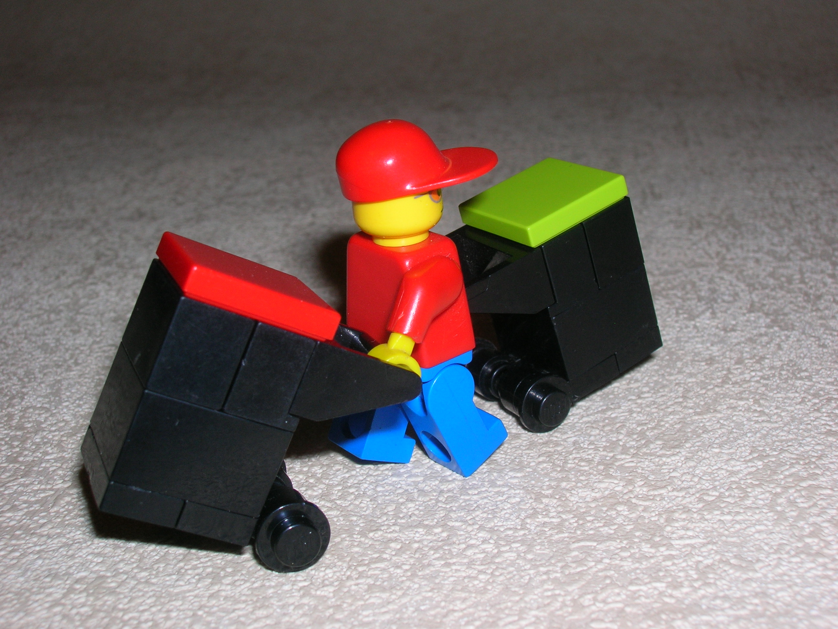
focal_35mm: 46
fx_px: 1114
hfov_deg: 41.2
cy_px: 314
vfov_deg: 31.5
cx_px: 419
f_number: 5.4
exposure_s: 1/60.1
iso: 50
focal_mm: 7.7
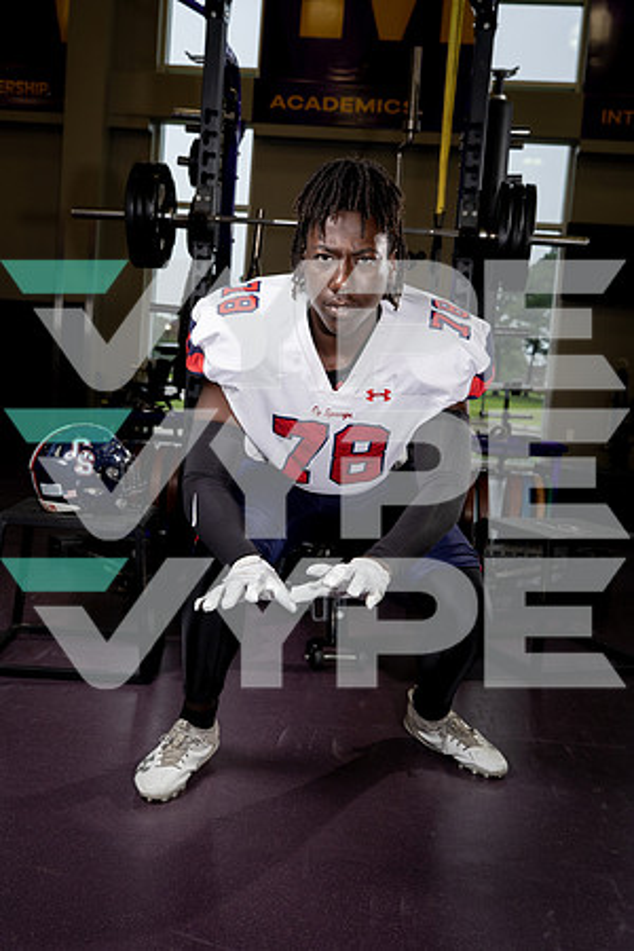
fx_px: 977
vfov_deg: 51.9
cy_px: 476
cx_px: 317
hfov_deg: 35.9
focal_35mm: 37
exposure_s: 1/250
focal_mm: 37
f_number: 5.6
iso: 640
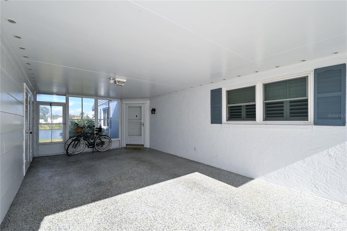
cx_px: 174
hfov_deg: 100.4
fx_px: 145
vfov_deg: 77.3
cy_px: 116
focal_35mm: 15
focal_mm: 10
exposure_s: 1/200
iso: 250
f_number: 13
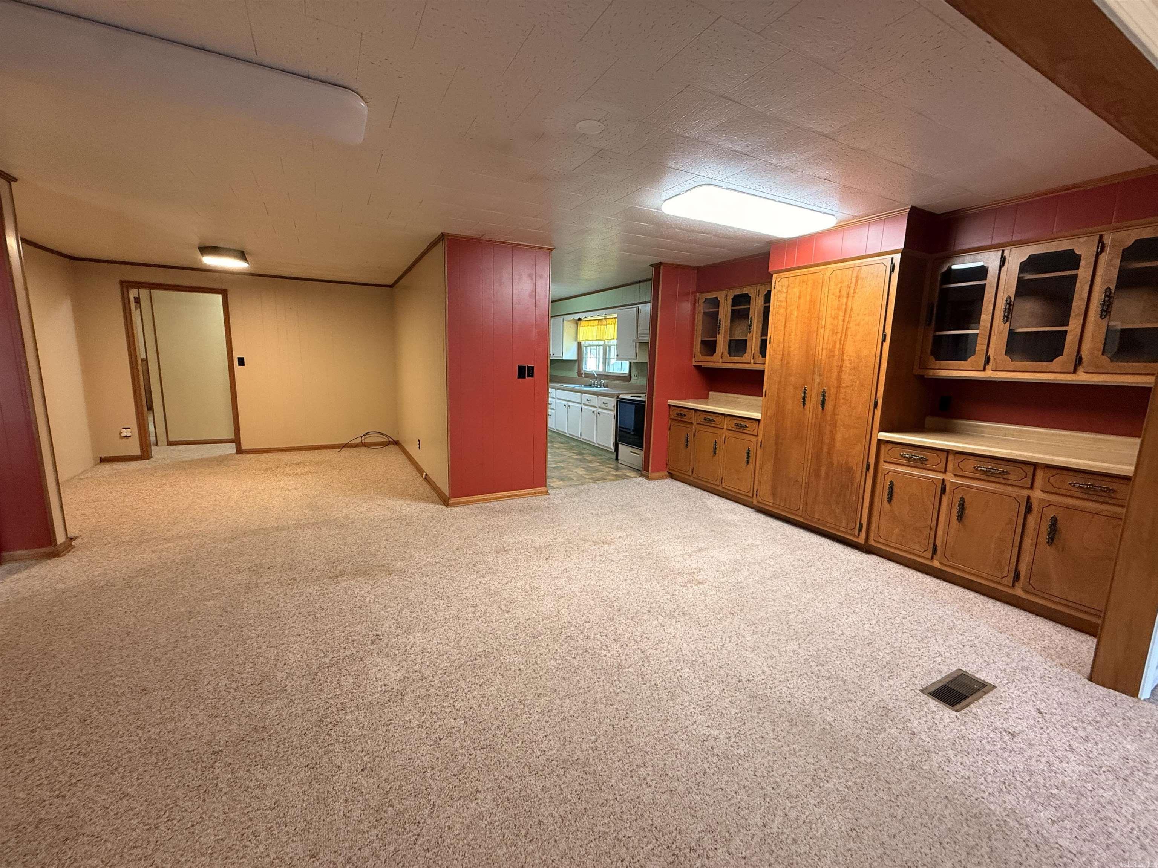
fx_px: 468
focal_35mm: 14
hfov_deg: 102.1
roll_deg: -0.7
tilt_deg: -9.0
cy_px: 434
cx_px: 579
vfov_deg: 85.7
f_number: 2.2
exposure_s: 1/60
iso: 250
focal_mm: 2.22
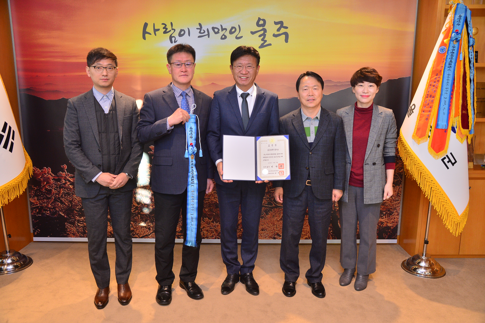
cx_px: 242
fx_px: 404
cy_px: 162
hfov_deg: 62.0
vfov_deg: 43.5
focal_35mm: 30
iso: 640
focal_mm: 30
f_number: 5.6
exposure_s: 1/100
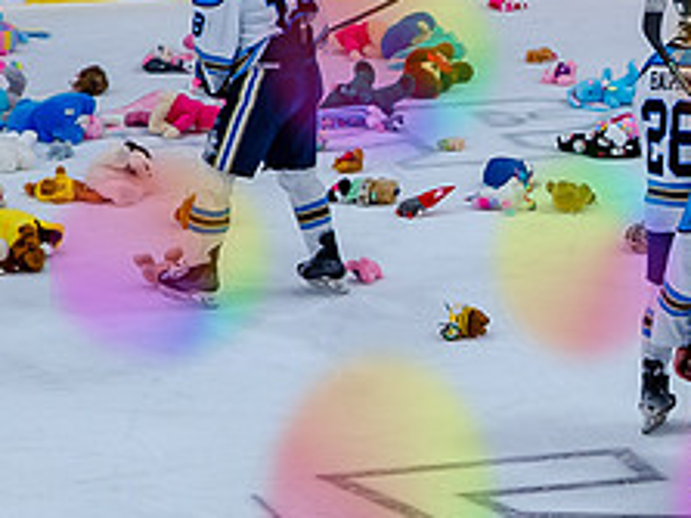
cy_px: 346
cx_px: 977
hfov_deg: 6.7
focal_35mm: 293
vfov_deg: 5.1
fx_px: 5846
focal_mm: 58
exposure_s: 1/320
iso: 320
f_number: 4.5
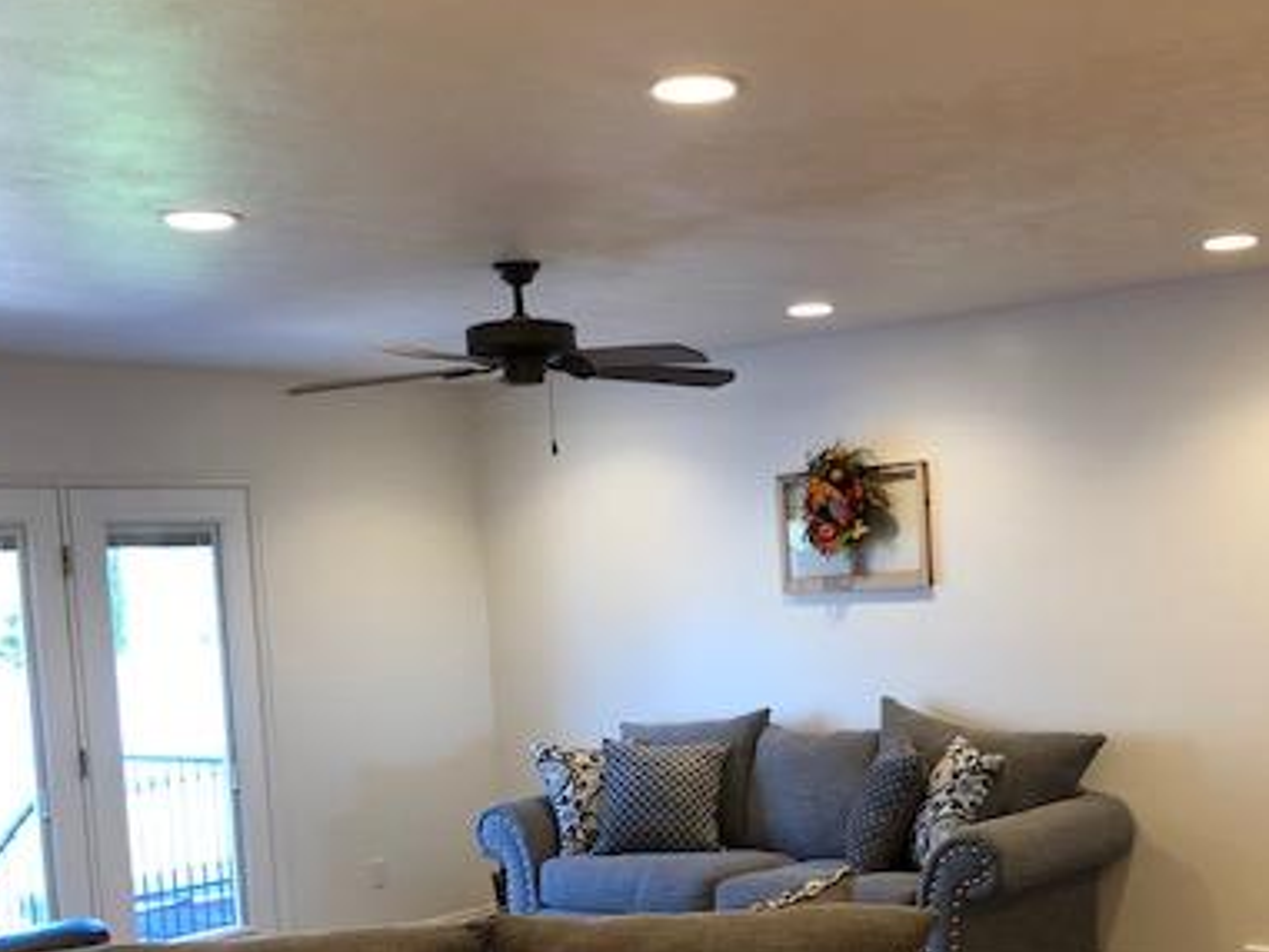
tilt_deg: -5.4
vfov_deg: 30.4
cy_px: 702
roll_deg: +3.2
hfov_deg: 40.1
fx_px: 1724
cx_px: 809
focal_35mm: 47
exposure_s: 1/24
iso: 40
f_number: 1.8
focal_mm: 4
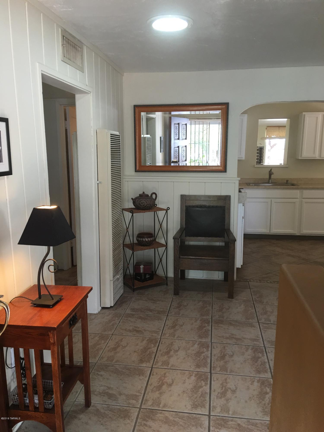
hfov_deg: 48.2
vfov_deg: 61.7
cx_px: 162
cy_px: 216
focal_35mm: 29
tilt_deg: -7.8
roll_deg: +0.2
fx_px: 362
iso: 50
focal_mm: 4.15
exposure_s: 1/33
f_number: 2.2
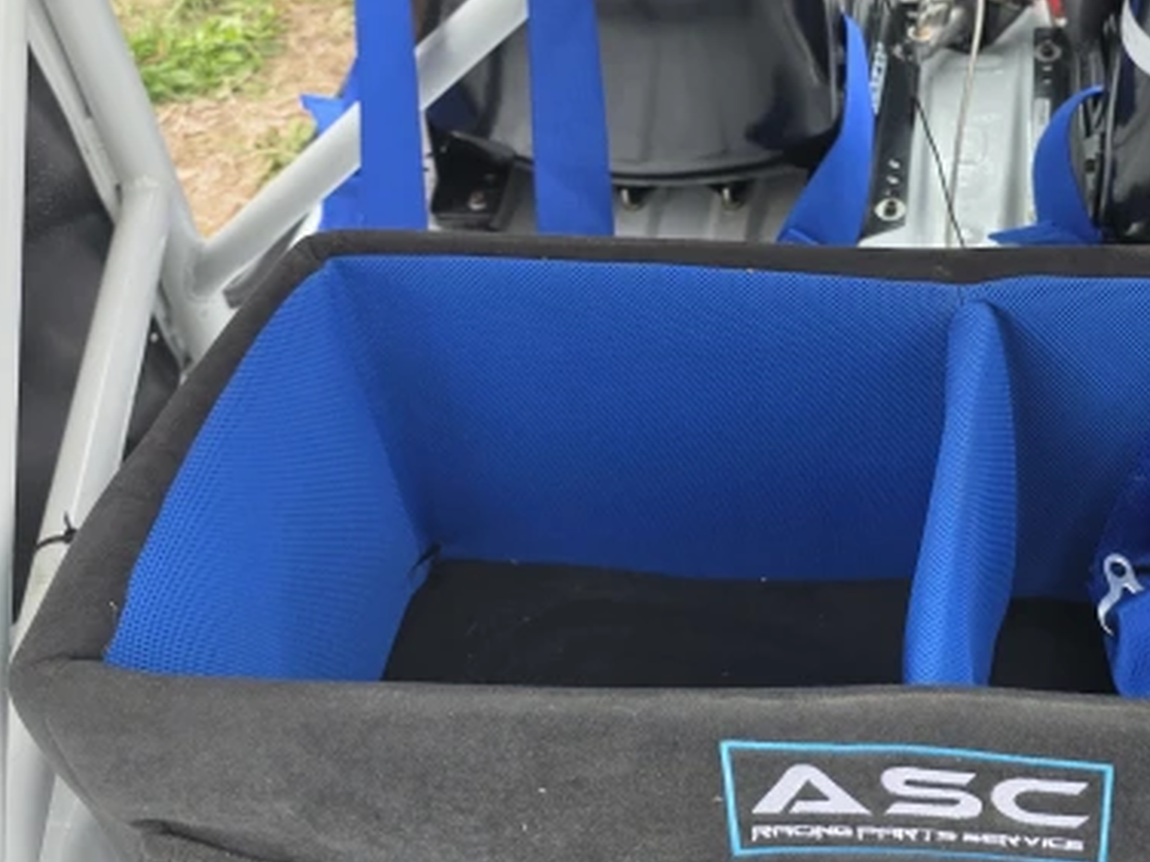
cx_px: 930
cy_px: 272
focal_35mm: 49
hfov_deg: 37.4
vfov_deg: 29.4
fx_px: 1628
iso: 50
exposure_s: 1/359
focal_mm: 6.3
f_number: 1.7
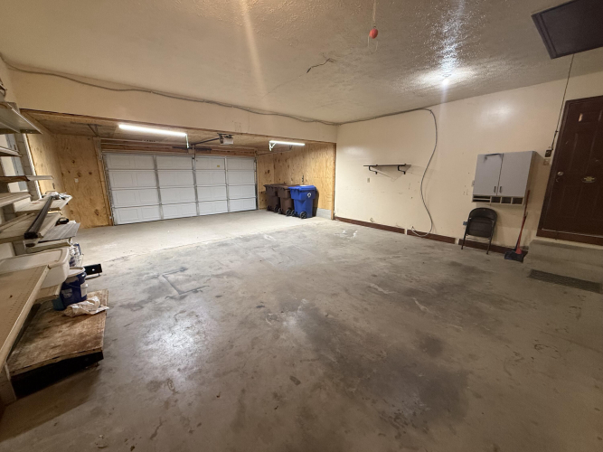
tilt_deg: -12.1
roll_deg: -0.1
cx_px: 302
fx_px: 244
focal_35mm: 14
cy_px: 226
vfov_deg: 85.7
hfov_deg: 102.1
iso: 320
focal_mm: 2.22
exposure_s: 1/60
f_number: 2.2
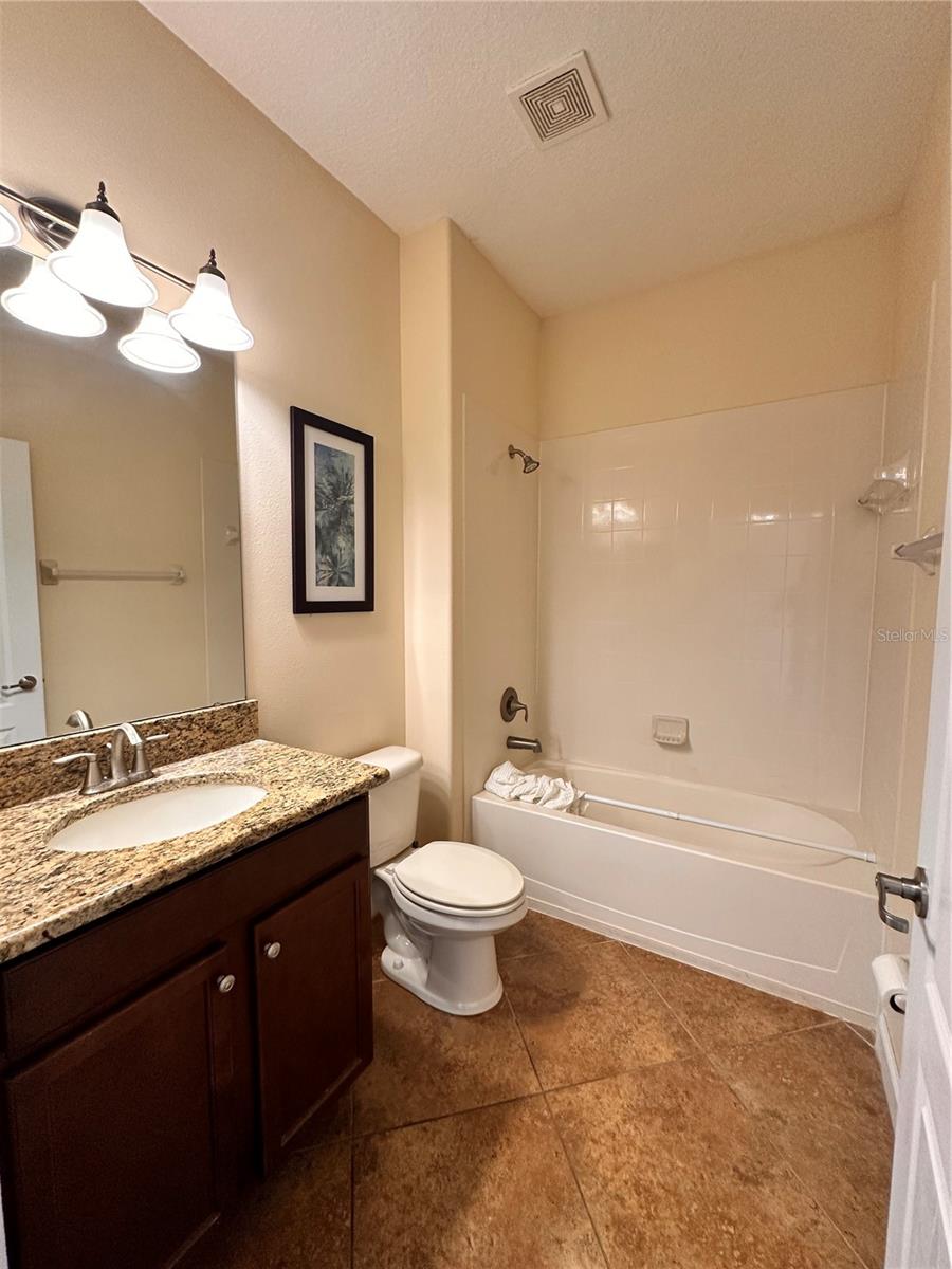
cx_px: 476
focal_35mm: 14
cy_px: 634
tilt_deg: -5.1
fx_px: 513
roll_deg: -1.0
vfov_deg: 102.1
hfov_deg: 85.7
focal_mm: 2.22
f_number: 2.2
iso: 250
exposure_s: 1/60
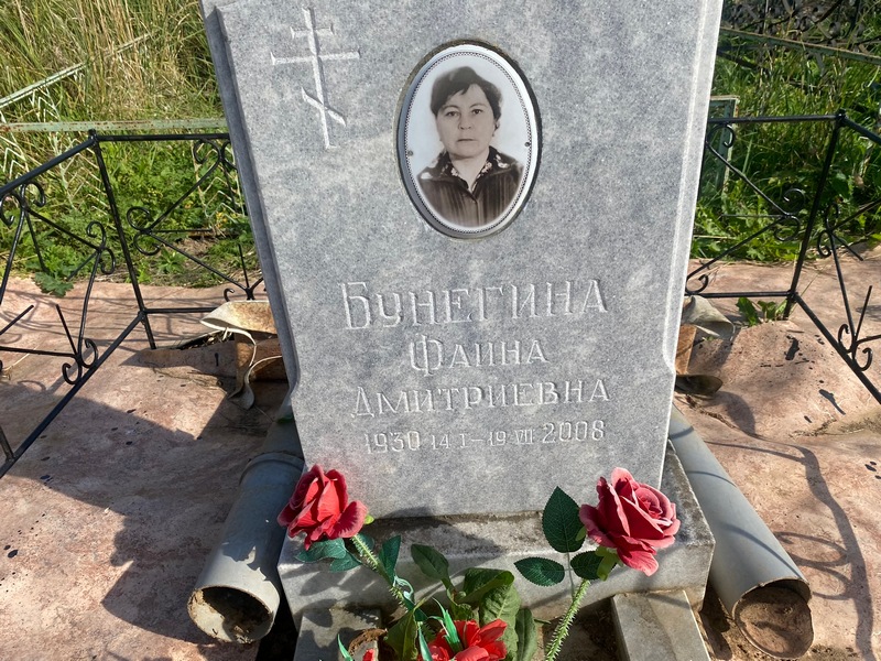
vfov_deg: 53.1
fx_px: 662
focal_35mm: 26
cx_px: 440
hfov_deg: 67.3
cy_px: 330
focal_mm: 4.25
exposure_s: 1/3040
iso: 32
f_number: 1.8
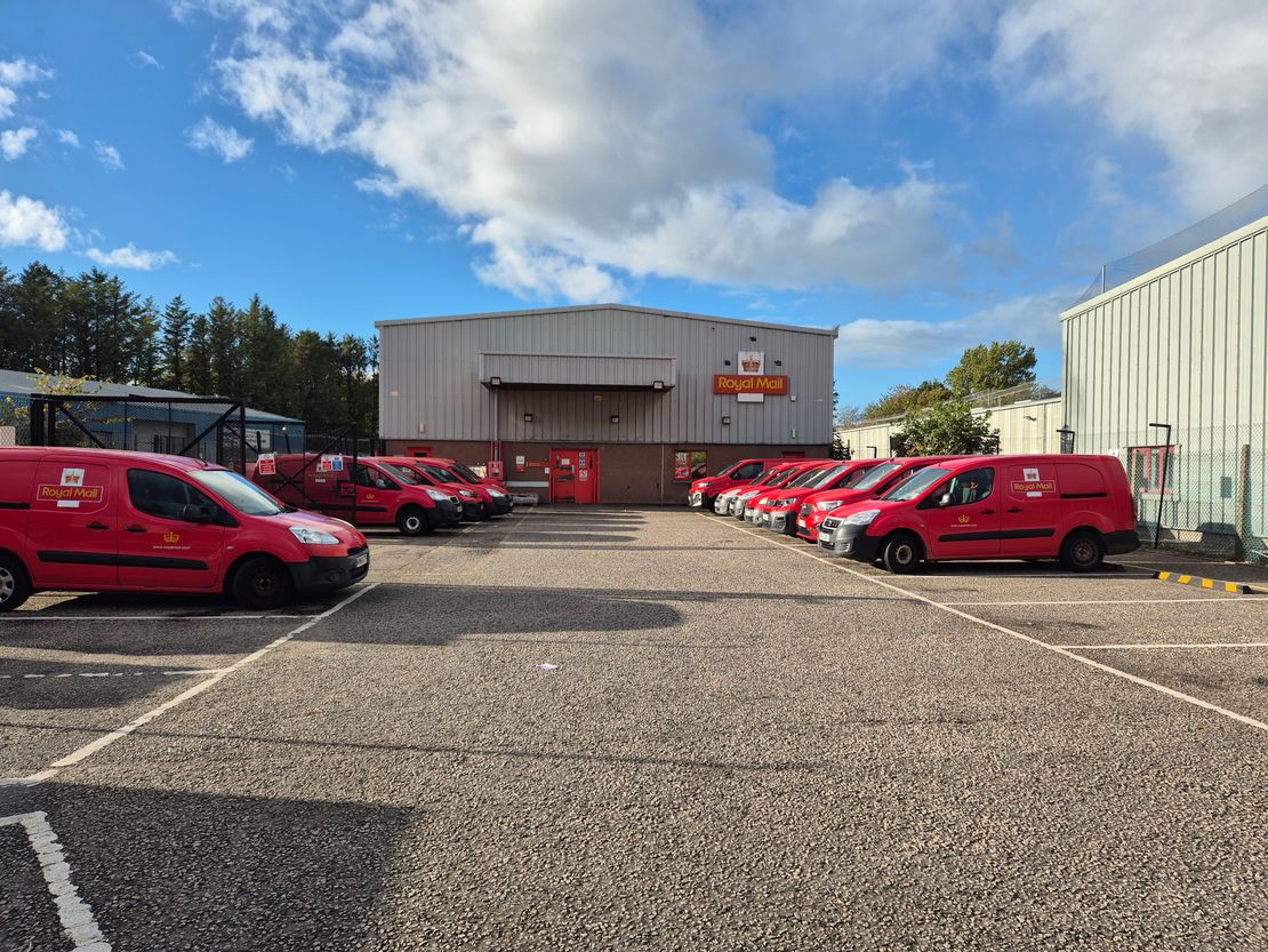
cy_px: 476
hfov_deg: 73.9
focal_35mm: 23
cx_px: 634
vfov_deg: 58.9
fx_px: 843
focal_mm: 5.4
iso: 25
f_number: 1.8
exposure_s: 1/1356
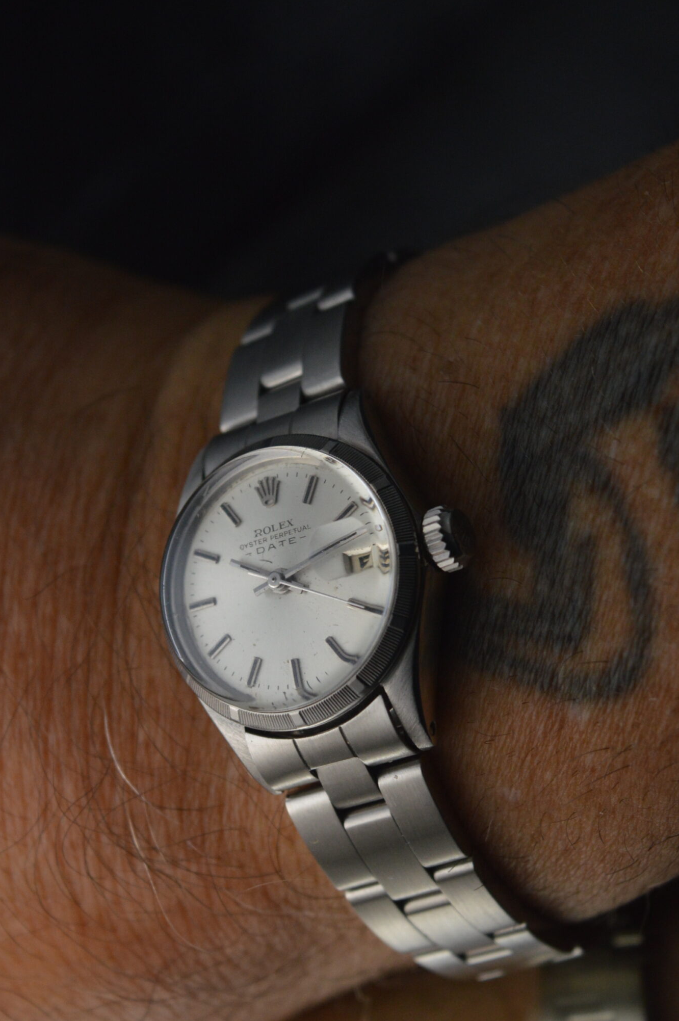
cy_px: 606
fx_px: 2607
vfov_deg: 22.1
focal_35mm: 92
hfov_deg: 14.8
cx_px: 317
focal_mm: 48
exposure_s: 1/160
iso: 800
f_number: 7.1
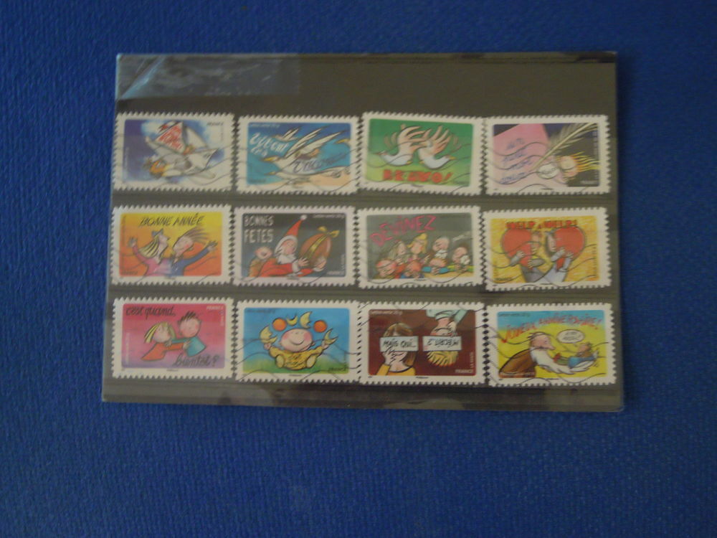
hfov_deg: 45.8
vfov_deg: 35.1
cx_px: 358
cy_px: 269
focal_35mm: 41
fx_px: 849
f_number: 3.2
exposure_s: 1/8
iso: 400
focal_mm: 7.3
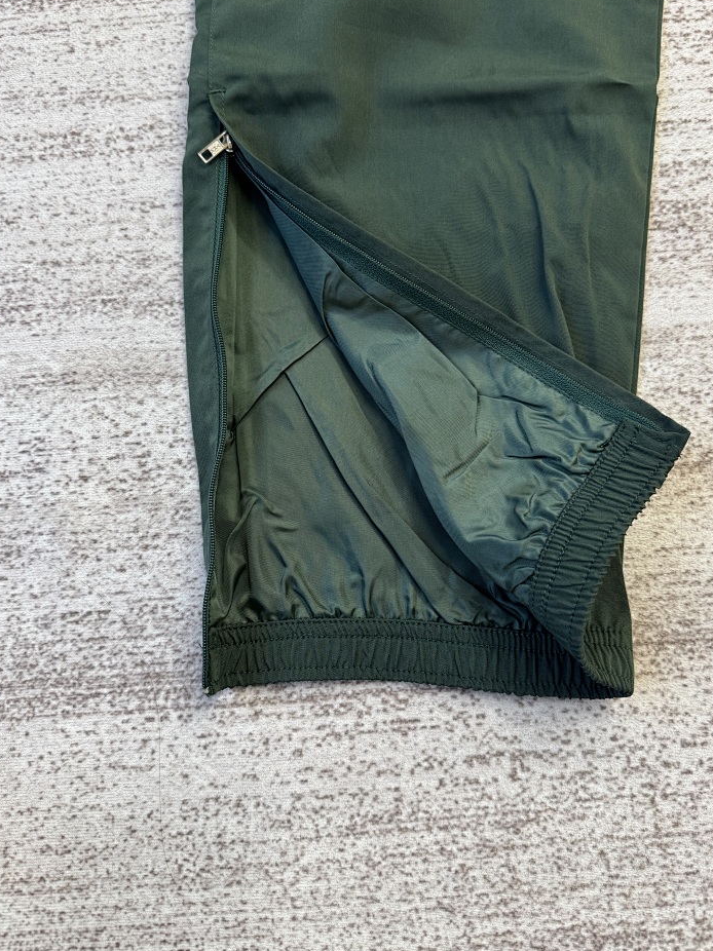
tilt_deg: -78.1
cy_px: 441
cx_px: 372
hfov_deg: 49.7
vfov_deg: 63.4
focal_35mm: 28
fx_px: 769
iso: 200
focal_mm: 6.76
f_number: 1.78
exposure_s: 1/50
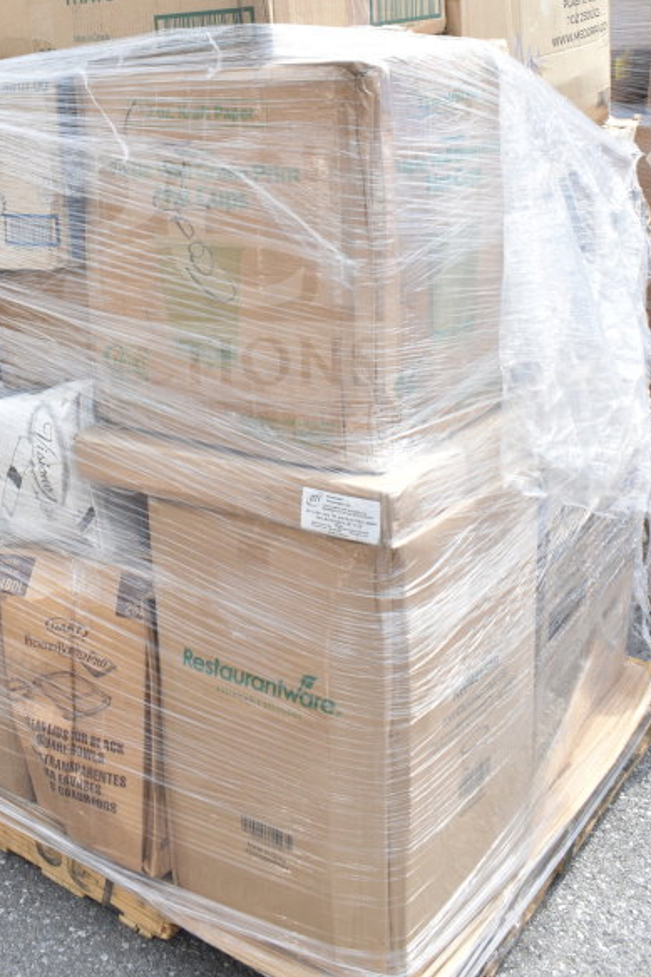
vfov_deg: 40.9
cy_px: 269
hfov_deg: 28.4
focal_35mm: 47
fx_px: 1276
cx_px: 208
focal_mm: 20
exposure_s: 1/200
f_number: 7.1
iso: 200
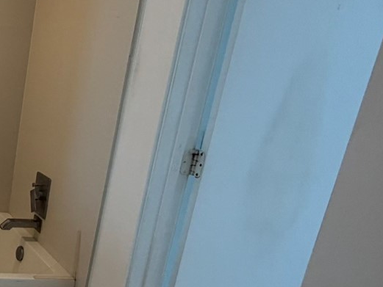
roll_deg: -2.4
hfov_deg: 31.9
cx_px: -130
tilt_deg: -16.0
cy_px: 177
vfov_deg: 33.5
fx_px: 476
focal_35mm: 43
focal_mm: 2.22
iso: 250
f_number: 2.2
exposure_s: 1/60
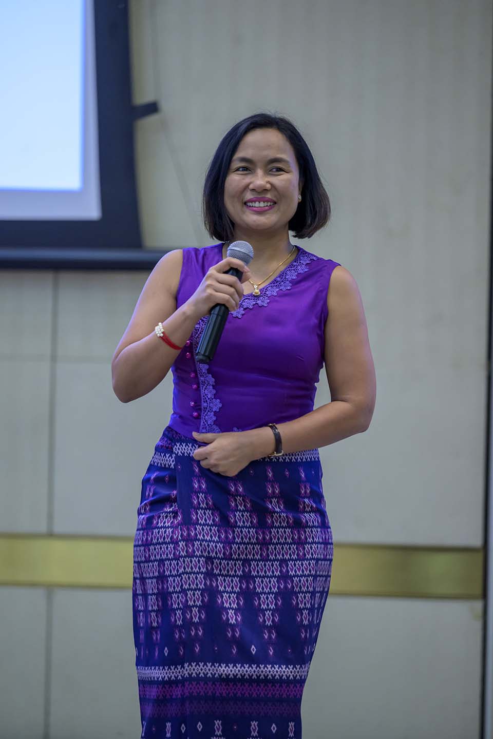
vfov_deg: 12.5
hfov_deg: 8.3
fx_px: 3389
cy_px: 370
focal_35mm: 165
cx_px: 246
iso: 1600
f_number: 2.8
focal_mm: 165
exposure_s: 1/250
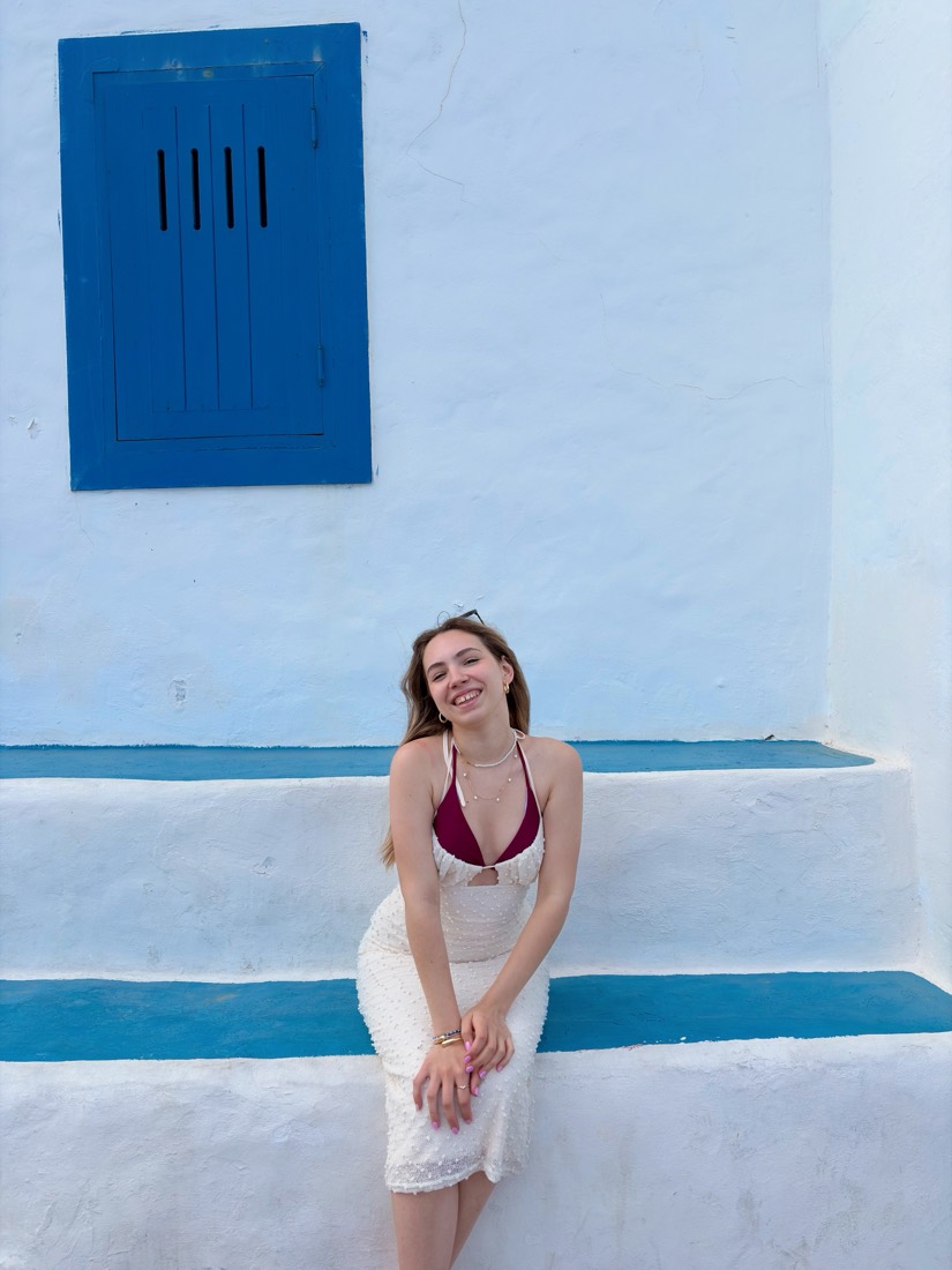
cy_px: 635
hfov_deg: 53.1
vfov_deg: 67.3
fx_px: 953
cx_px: 476
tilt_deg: +0.5
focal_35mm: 26
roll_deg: +0.5
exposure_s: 1/2817
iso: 40
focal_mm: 5.96
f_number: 1.6
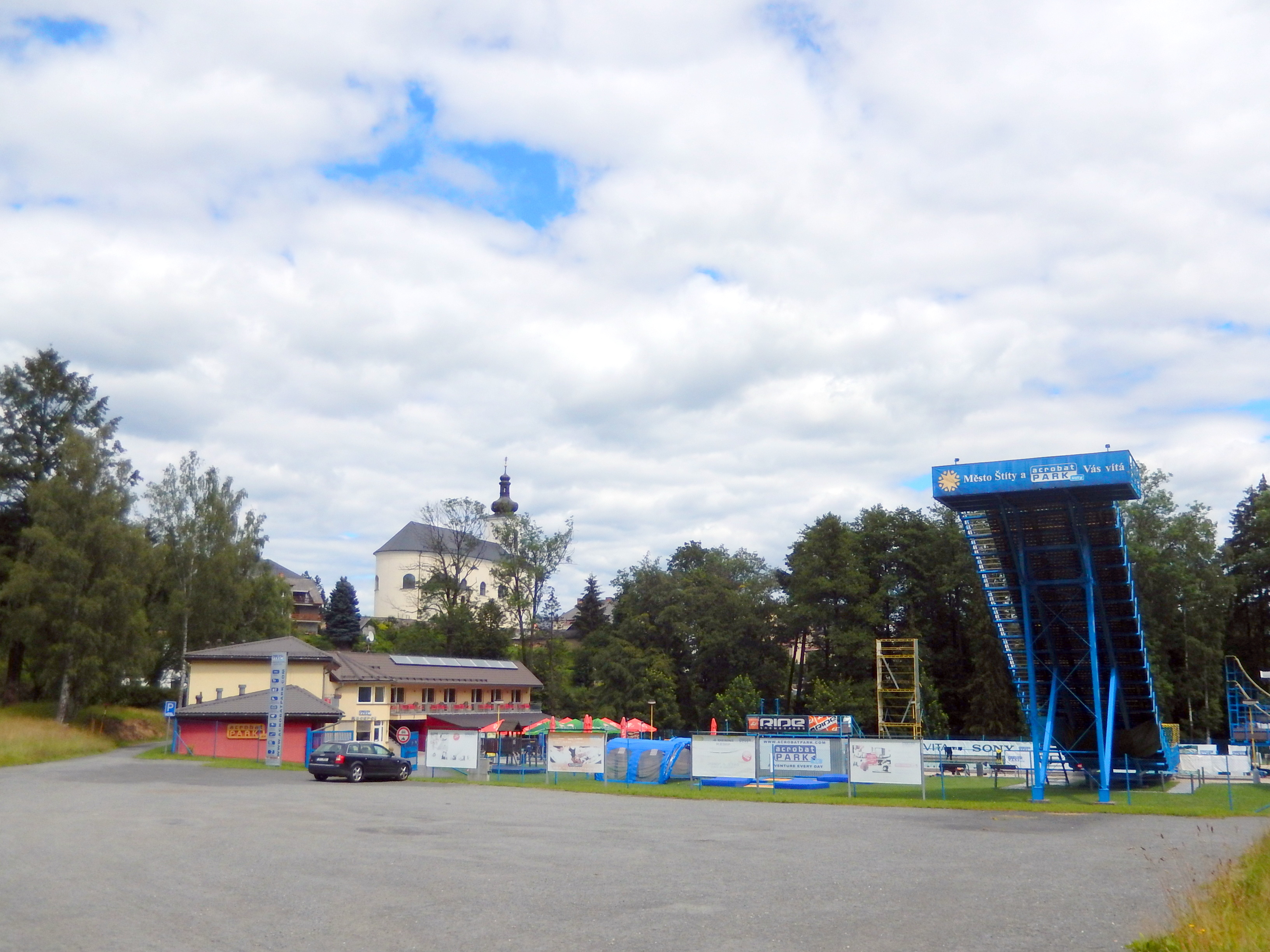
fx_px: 1174
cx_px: 635
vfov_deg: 44.2
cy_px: 476
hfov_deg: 56.8
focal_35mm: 32
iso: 125
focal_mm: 5.7
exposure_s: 1/640
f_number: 7.6
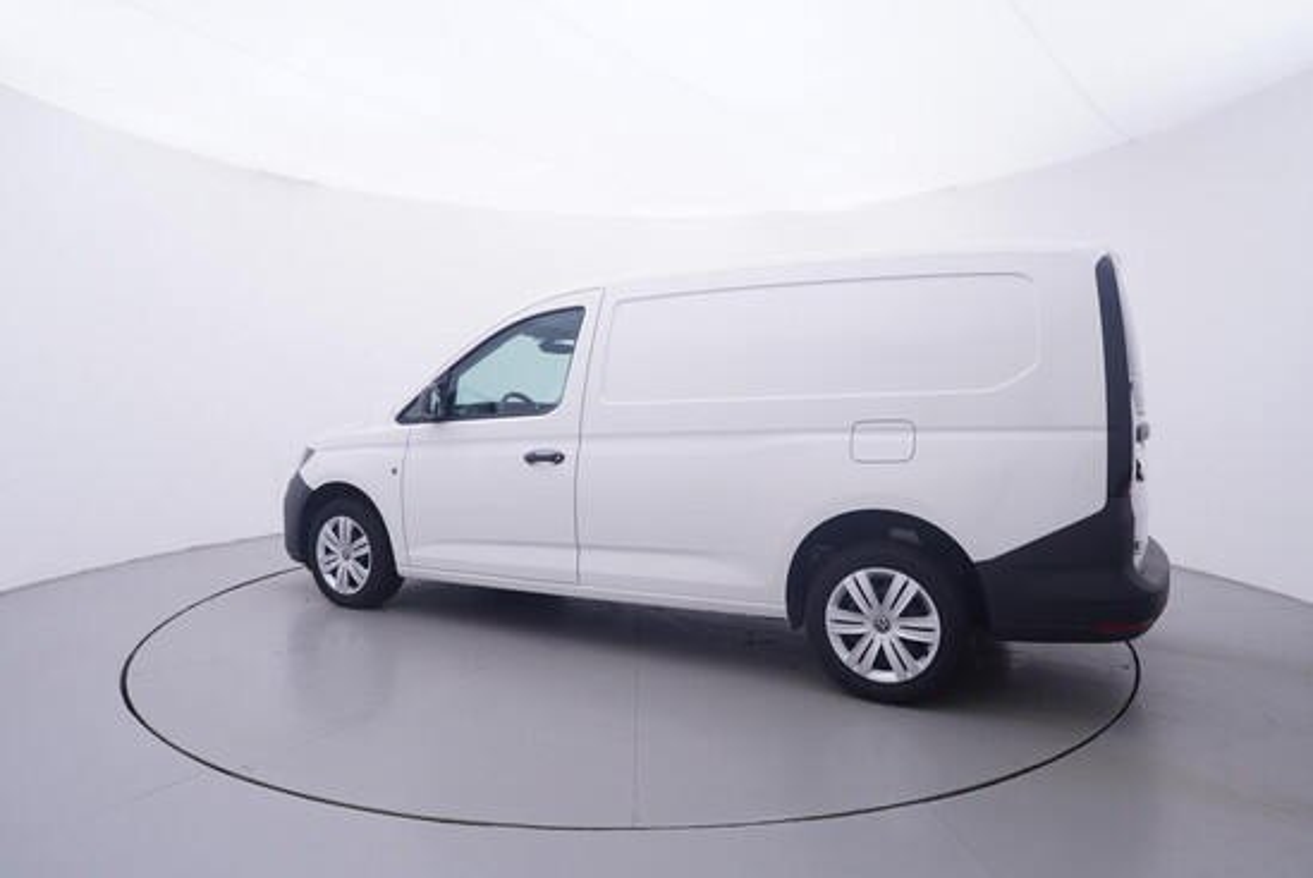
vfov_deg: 56.2
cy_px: 439
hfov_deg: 77.3
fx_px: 821
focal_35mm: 22
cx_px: 656
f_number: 5
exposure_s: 1/80
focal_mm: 15
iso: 200
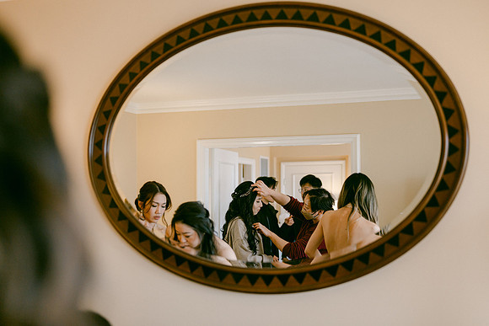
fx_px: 702
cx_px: 244
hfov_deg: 38.4
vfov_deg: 26.2
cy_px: 163
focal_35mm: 52
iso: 400
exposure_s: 1/320
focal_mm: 50
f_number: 1.8
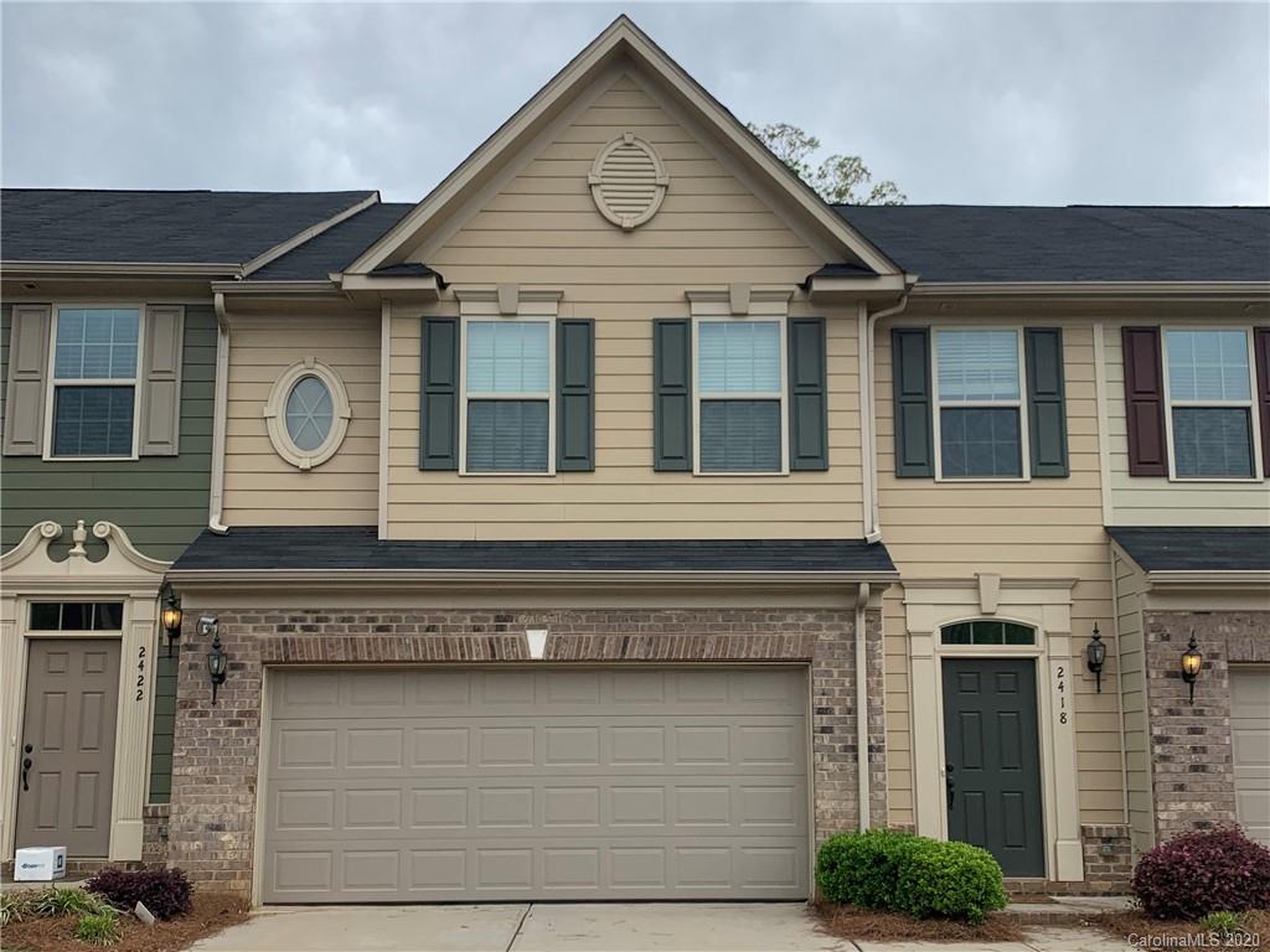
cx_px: 635
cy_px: 476
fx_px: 954
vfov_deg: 53.1
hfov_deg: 67.3
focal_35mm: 26
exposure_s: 1/1163
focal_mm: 4.25
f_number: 1.8
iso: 25
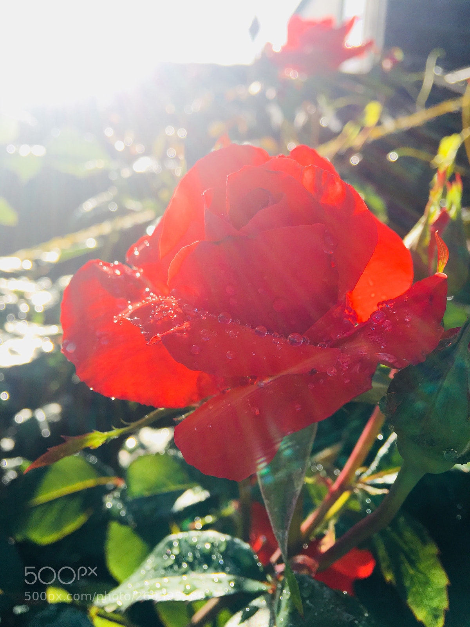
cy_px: 314
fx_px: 525
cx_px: 235
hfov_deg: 48.2
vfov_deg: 61.7
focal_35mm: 29
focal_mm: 4.15
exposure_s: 1/705
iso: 25
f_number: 2.2
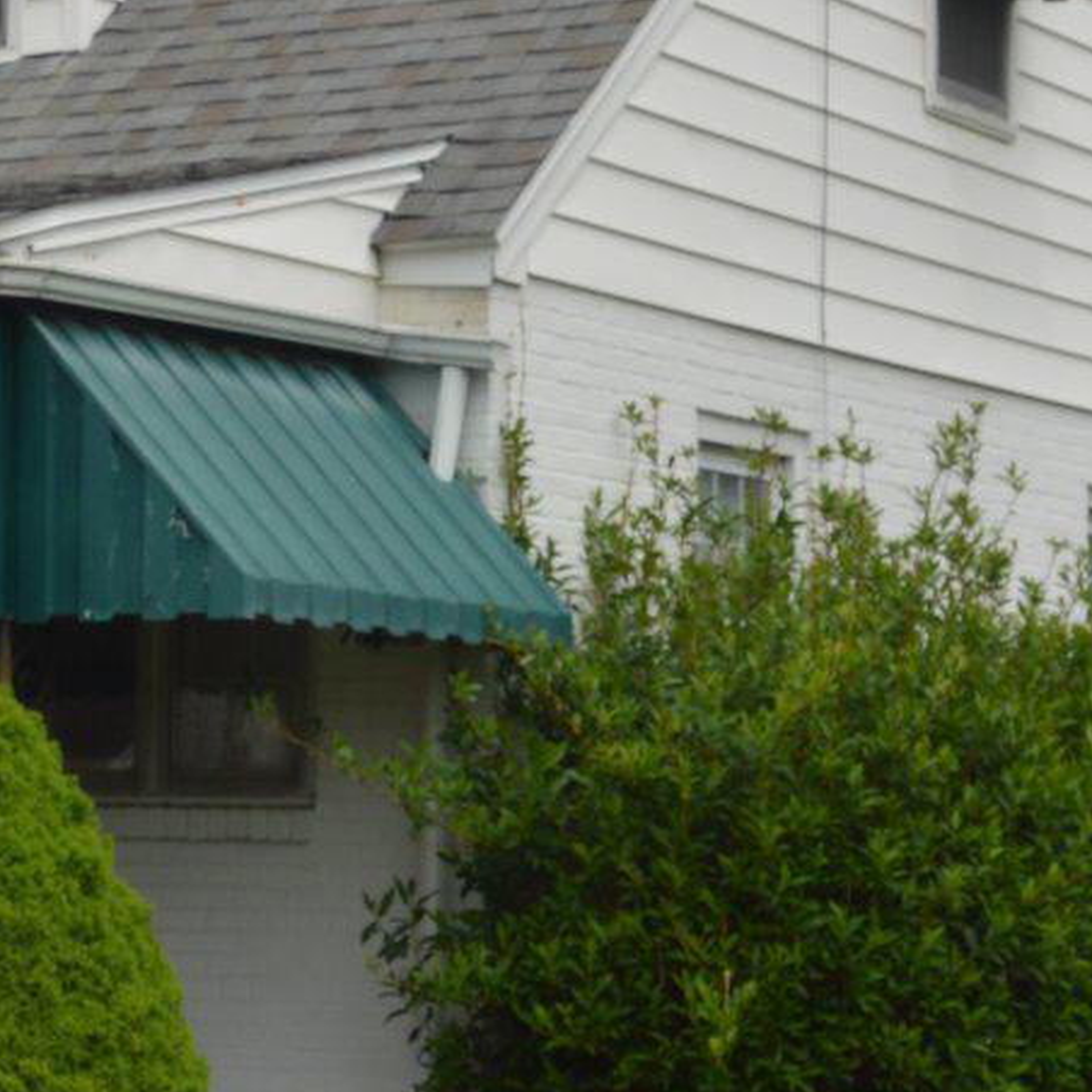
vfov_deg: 13.7
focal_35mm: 127
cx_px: 324
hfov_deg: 13.7
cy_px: 306
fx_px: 4533
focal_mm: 22
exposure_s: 1/250
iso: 100
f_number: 8
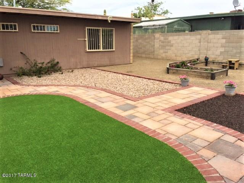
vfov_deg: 48.2
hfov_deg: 61.7
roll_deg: -0.2
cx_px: 122
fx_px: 204
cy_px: 92
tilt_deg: -14.4
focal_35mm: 29
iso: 32
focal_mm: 4.15
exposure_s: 1/1799
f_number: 2.2
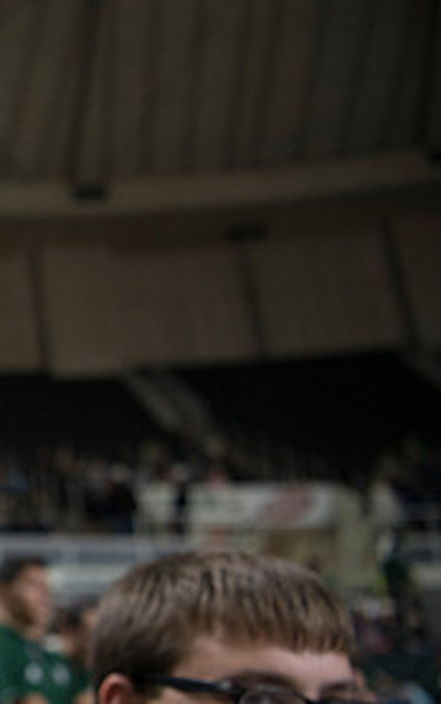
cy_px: 432
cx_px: -291
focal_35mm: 51
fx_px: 980
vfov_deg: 39.3
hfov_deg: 20.2
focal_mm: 24
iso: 2000
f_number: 2.8
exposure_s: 1/320
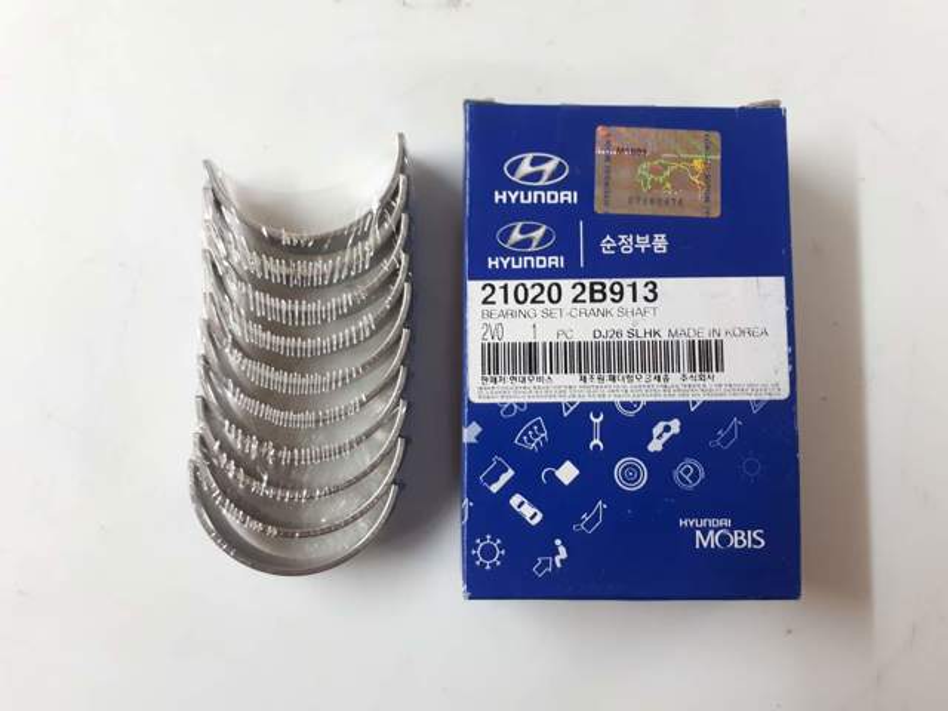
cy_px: 356
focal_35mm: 27
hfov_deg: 65.3
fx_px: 739
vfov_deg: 51.4
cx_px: 474
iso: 200
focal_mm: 3.6
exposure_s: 1/17
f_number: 1.9
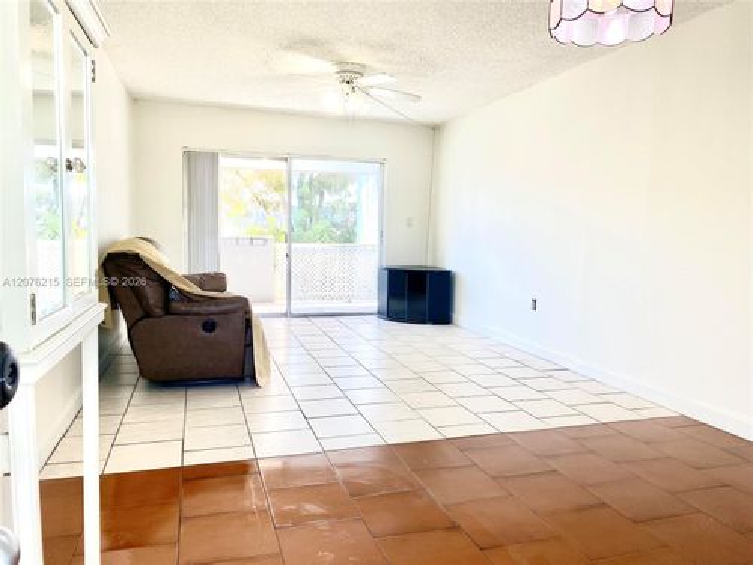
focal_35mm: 26
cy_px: 282
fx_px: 566
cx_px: 376
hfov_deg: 67.3
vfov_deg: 53.1
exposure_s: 1/120
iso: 64
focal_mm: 4.25
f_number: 1.8
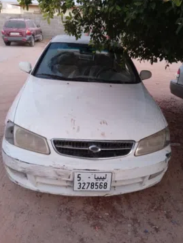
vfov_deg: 61.6
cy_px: 117
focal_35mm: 29
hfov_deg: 48.3
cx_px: 99
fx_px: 204
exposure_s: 1/25
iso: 656
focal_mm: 3.96
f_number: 1.8
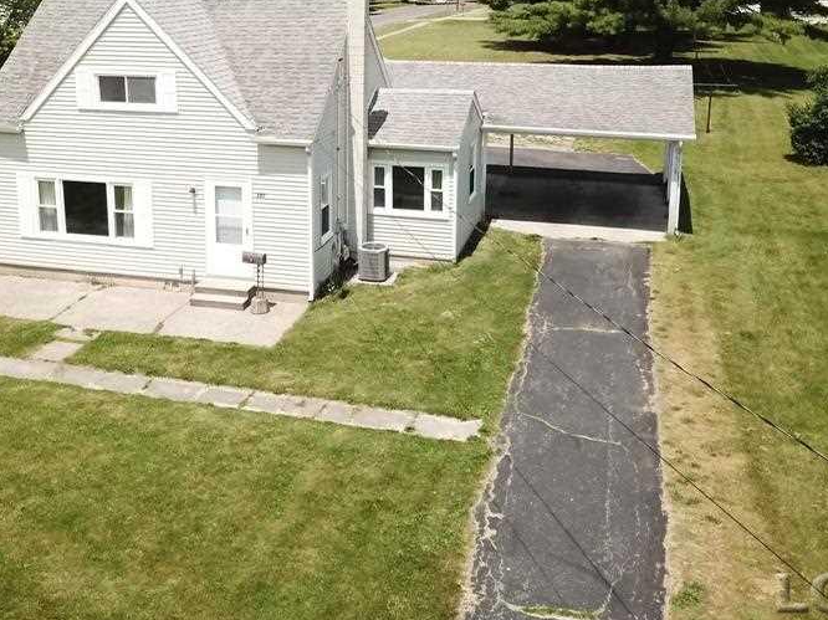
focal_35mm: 40
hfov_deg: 46.4
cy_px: 154
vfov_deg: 35.1
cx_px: 315
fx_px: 956
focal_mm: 4.73
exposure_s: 1/8000
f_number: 2.2
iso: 800
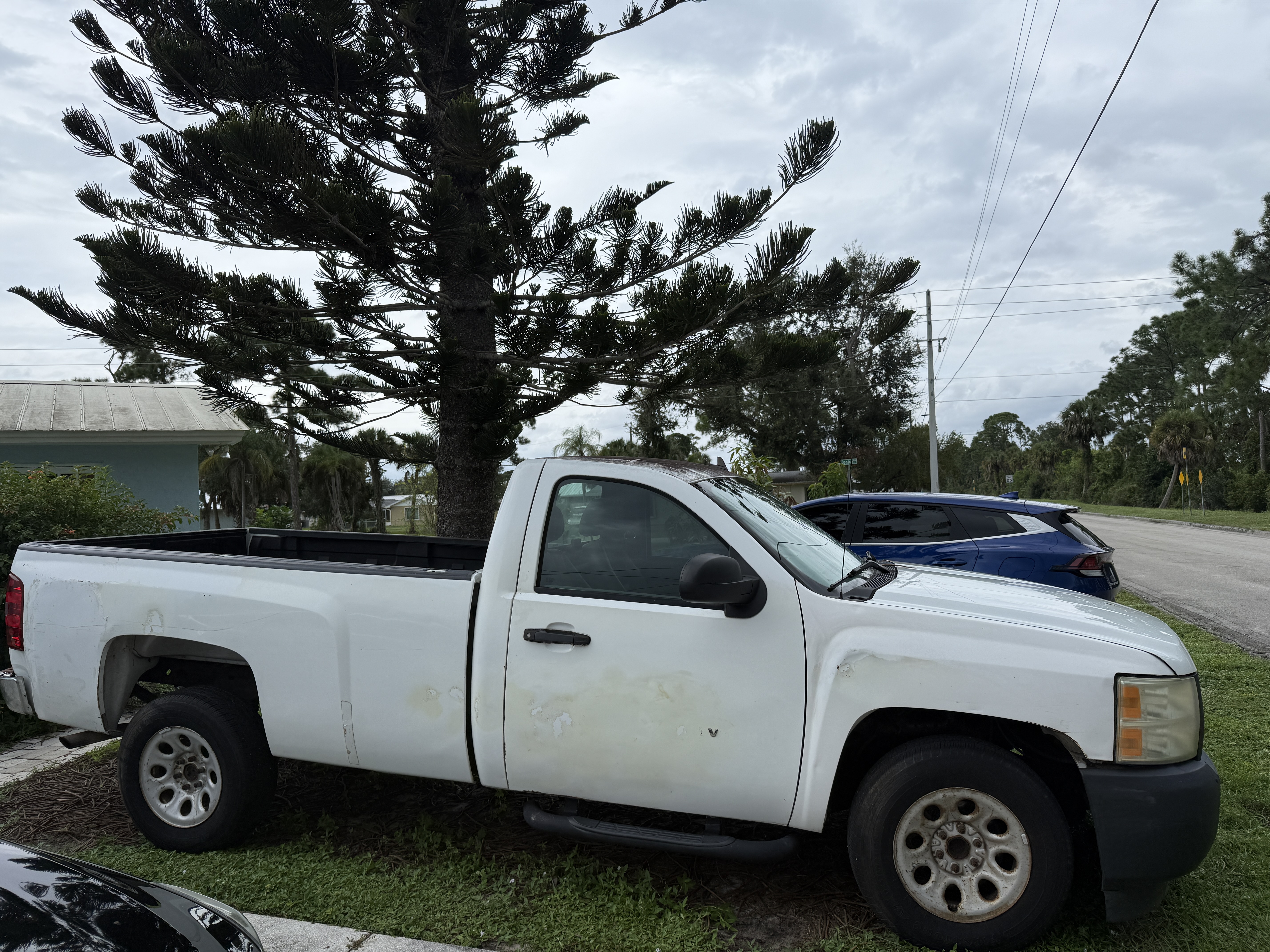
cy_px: 476
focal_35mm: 24
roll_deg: +2.9
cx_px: 635
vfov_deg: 56.8
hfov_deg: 71.6
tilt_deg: +0.2
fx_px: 881
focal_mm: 6.76
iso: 80
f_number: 1.78
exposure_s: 1/4167
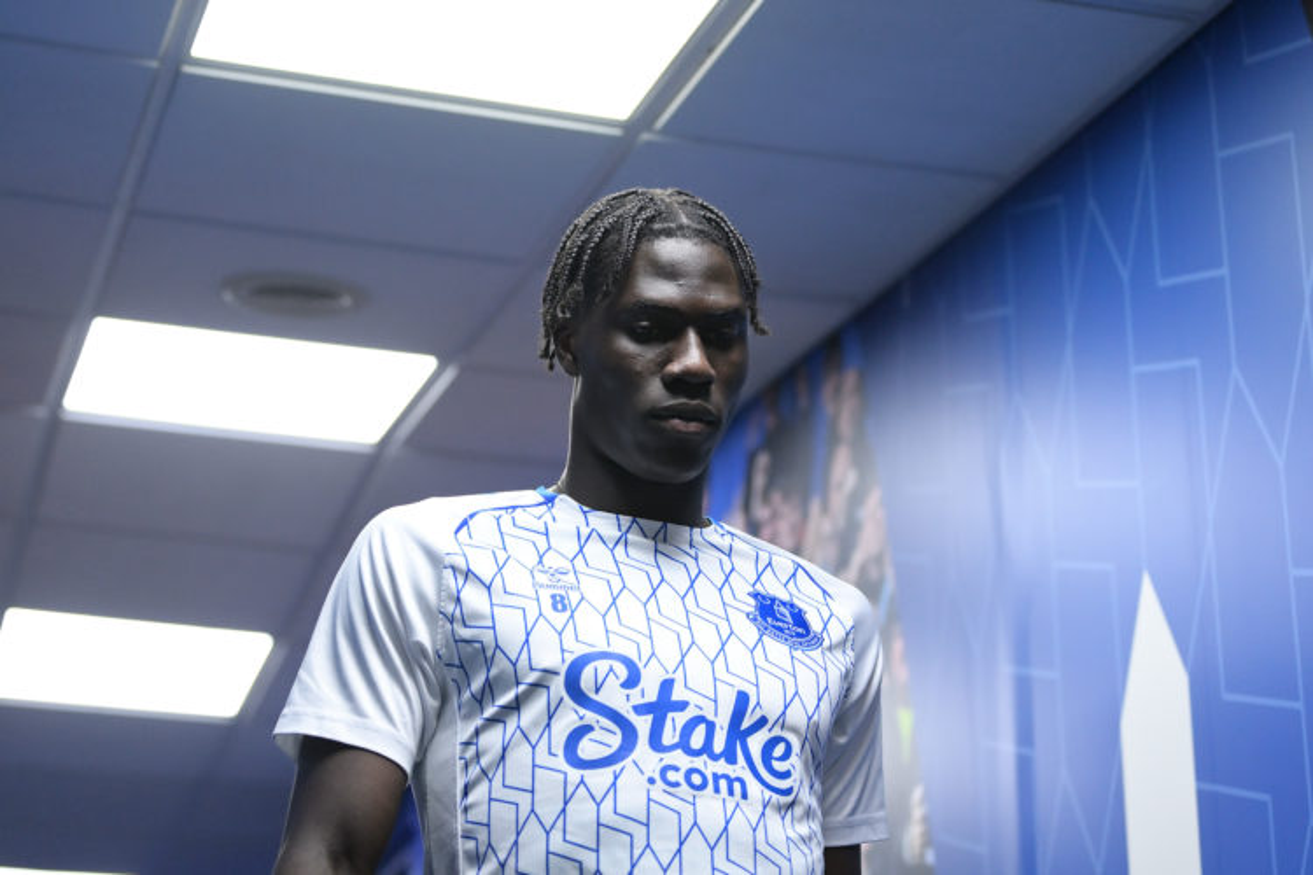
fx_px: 2553
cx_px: 656
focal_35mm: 70
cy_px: 438
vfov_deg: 19.5
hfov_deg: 28.8
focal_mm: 70
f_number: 2.8
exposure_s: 1/640
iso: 3200
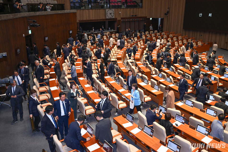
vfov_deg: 43.6
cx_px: 114
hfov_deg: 61.9
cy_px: 76
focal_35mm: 30
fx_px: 190
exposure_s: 1/200
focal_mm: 30
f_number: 4
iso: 1800
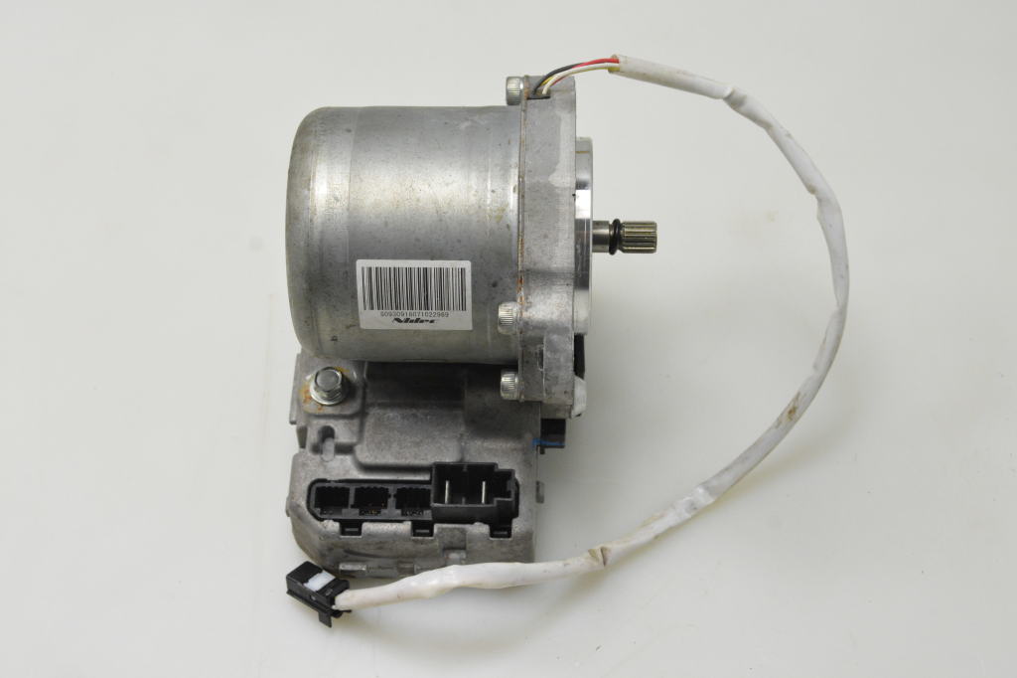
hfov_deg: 35.1
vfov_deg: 23.8
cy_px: 339
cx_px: 508
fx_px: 1610
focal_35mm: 57
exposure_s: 1/320
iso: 2500
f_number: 9
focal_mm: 38
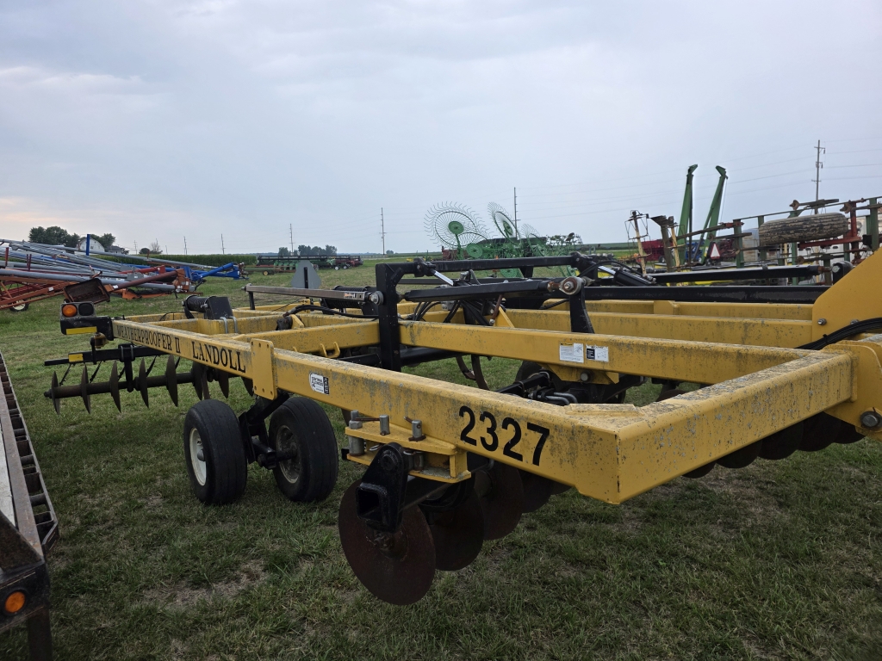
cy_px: 330
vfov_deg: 58.9
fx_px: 586
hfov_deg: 73.9
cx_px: 441
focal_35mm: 23
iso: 40
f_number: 1.7
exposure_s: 1/359
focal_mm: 6.3
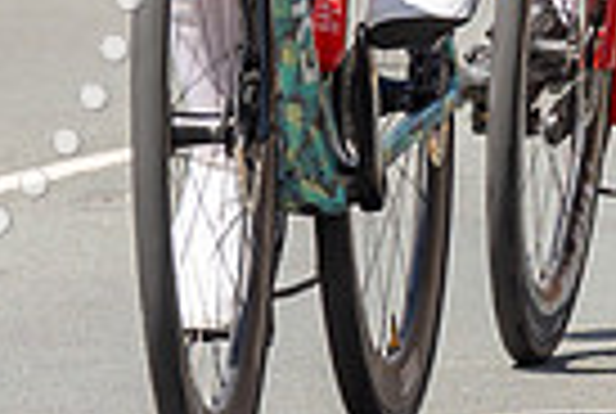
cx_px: 203
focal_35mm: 961
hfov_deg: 2.1
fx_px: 16480
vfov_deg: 1.4
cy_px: -637
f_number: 5.6
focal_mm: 124
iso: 250
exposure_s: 1/1000
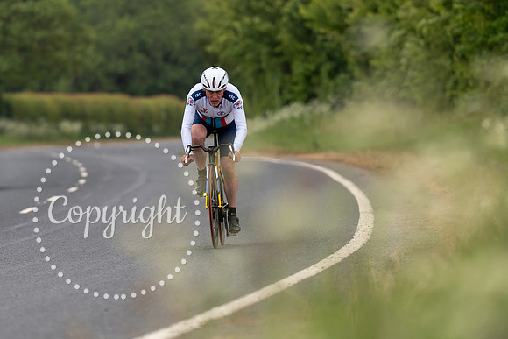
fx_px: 5030
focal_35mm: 356
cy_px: 145
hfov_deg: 5.8
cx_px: 220
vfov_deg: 3.9
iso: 160
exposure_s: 1/1250
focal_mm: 200
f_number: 3.2
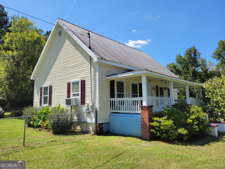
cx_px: 112
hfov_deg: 67.3
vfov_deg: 53.1
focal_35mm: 26
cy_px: 84
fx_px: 169
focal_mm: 5.4
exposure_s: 1/1756
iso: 40
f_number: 1.8
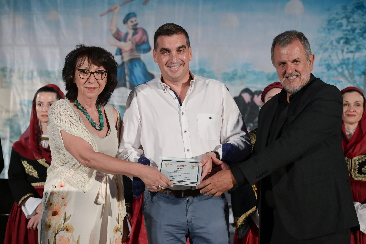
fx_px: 742
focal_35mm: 73
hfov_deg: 27.7
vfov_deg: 18.6
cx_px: 183
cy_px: 122
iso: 2500
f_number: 4
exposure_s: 1/1250
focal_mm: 73
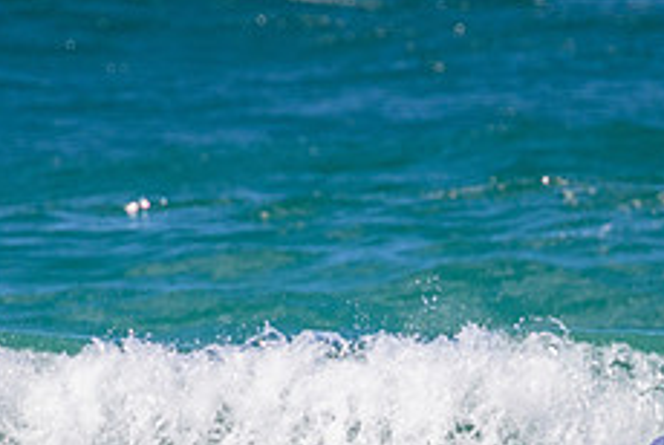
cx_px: 523
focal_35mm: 2014
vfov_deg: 0.7
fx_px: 37194
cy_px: 550
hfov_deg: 1.0
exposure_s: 1/1600
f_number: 11
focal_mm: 800
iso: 1000
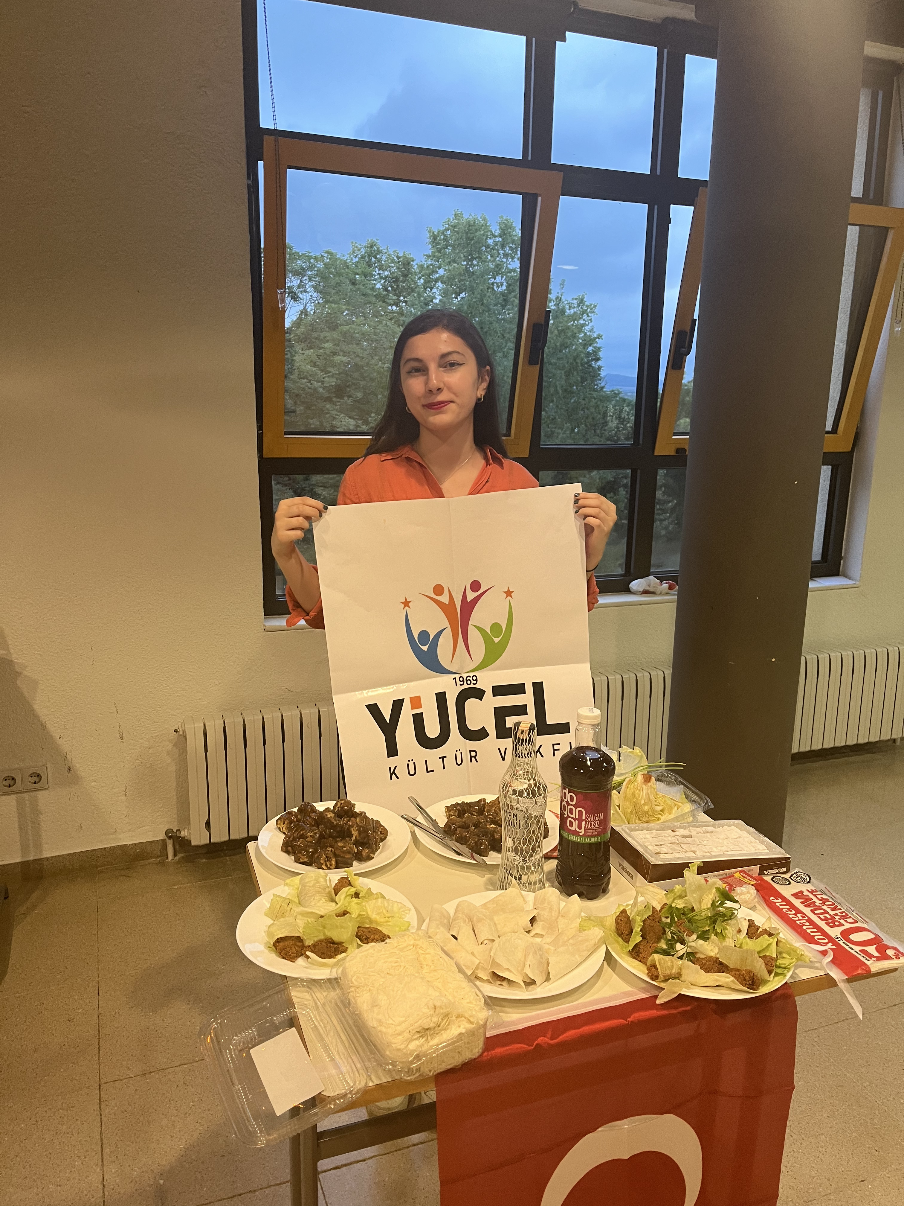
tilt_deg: -11.5
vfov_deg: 67.3
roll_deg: +1.2
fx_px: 905
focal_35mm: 26
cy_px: 603
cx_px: 452
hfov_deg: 53.1
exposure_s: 1/50
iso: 100
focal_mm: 5.1
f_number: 1.6
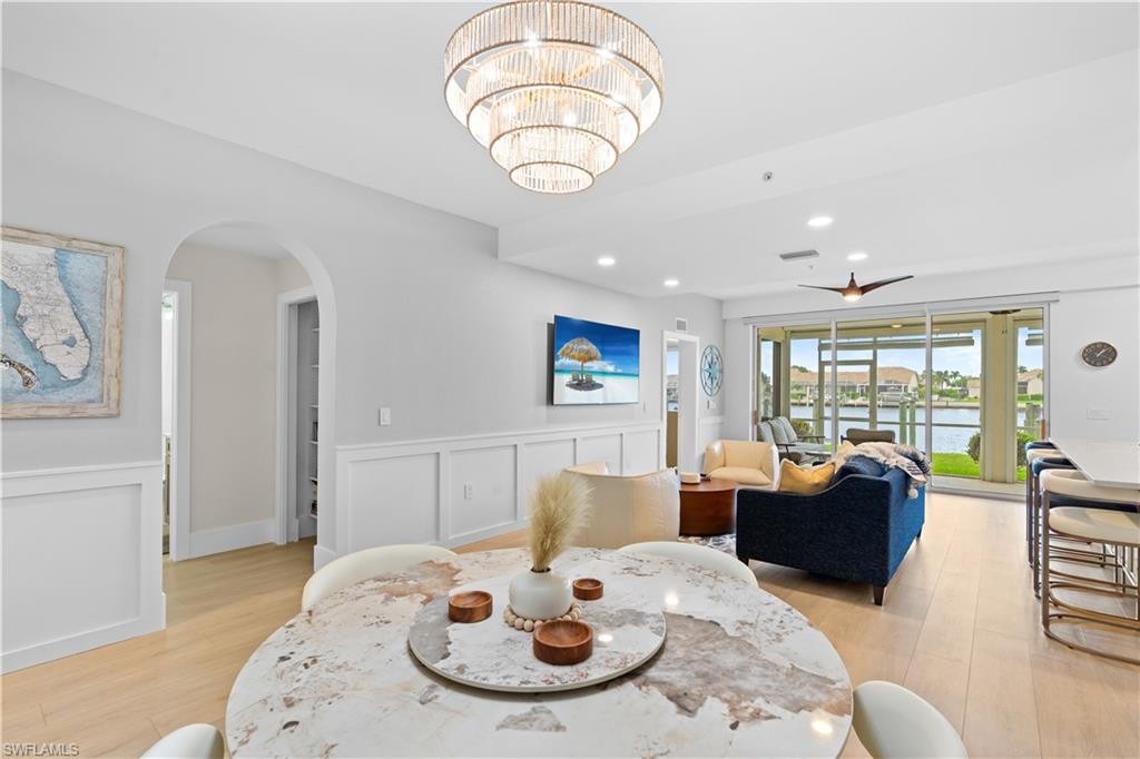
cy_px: 380
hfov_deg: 96.8
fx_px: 506
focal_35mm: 16
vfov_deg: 73.7
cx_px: 570
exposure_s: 1/20
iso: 640
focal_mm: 16
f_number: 8
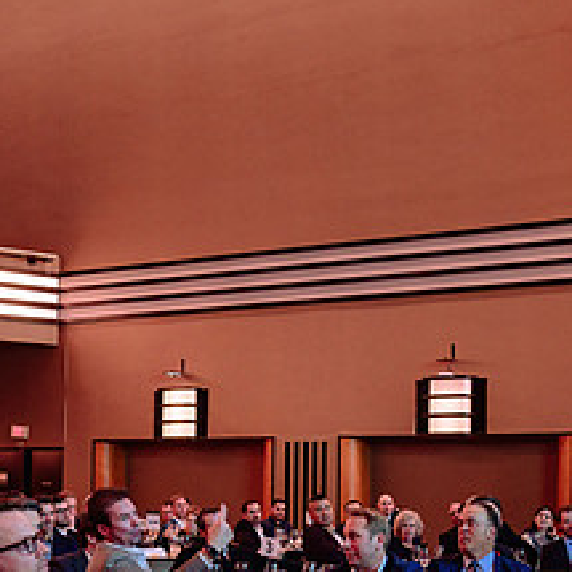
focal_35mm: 63
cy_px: 480
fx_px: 1178
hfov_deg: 27.3
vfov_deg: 26.6
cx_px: 293
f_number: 3.5
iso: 1600
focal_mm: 27.5
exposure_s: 1/15
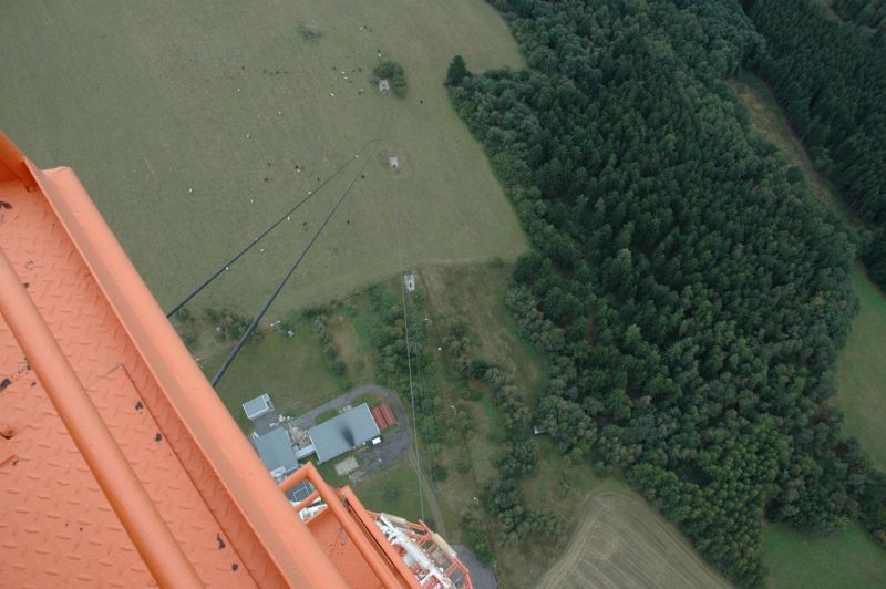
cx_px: 443
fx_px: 664
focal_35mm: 27
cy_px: 294
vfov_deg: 47.9
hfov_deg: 67.4
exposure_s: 1/160
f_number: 6.3
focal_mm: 18
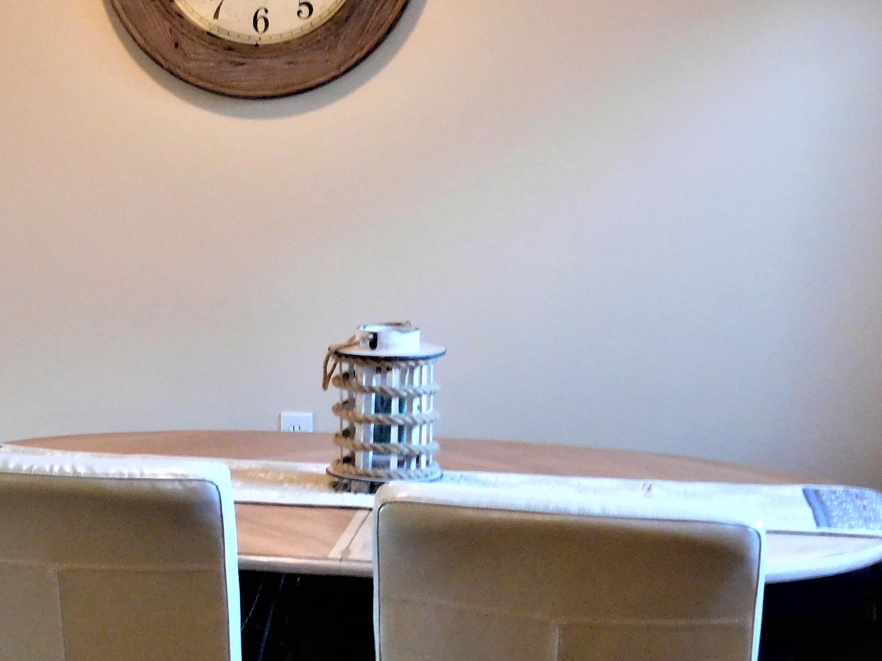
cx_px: 104
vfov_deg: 19.1
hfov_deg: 24.7
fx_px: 1962
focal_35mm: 77
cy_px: 357
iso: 400
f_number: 3.6
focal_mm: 7.1
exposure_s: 1/10
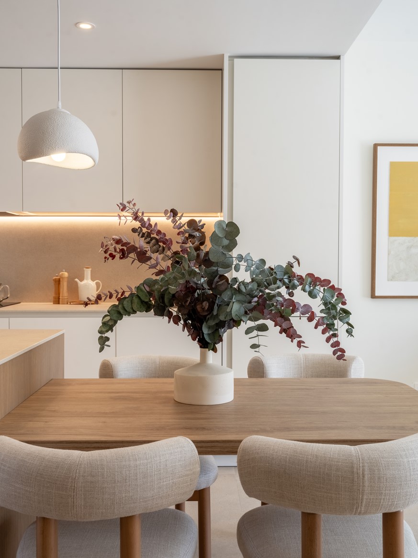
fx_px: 580
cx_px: 209
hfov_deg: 39.7
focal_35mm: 36
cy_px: 279
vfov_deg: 51.4
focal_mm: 45.7
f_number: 16
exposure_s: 1/320
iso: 500
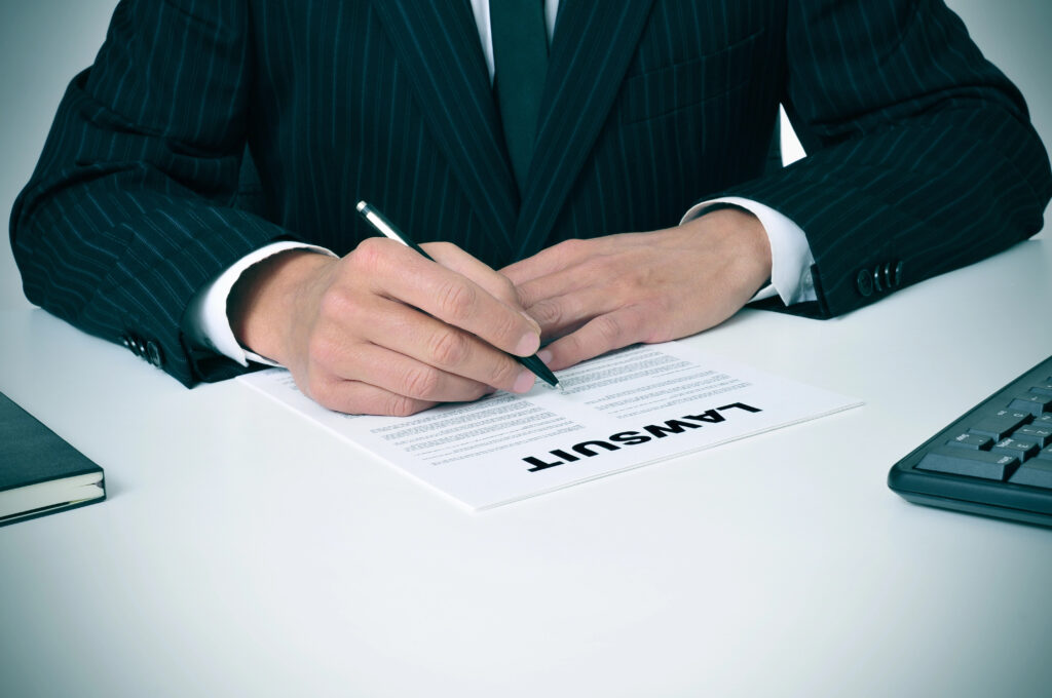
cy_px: 349
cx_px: 526
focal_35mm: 52
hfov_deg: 37.9
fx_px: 1532
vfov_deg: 25.7
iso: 200
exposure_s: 1/60
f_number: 10
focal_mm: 35
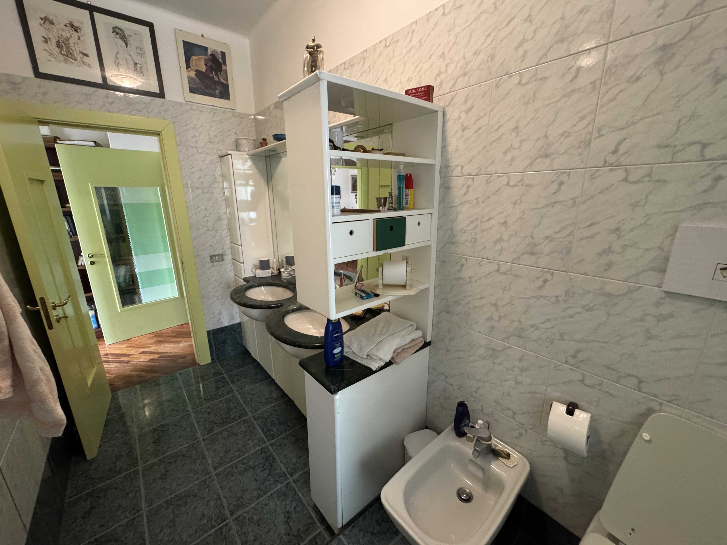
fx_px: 294
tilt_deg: -15.2
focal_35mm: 14
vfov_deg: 85.7
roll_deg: +0.7
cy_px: 272
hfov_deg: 102.1
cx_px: 364
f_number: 2.2
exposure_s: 1/50
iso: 800
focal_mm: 2.22
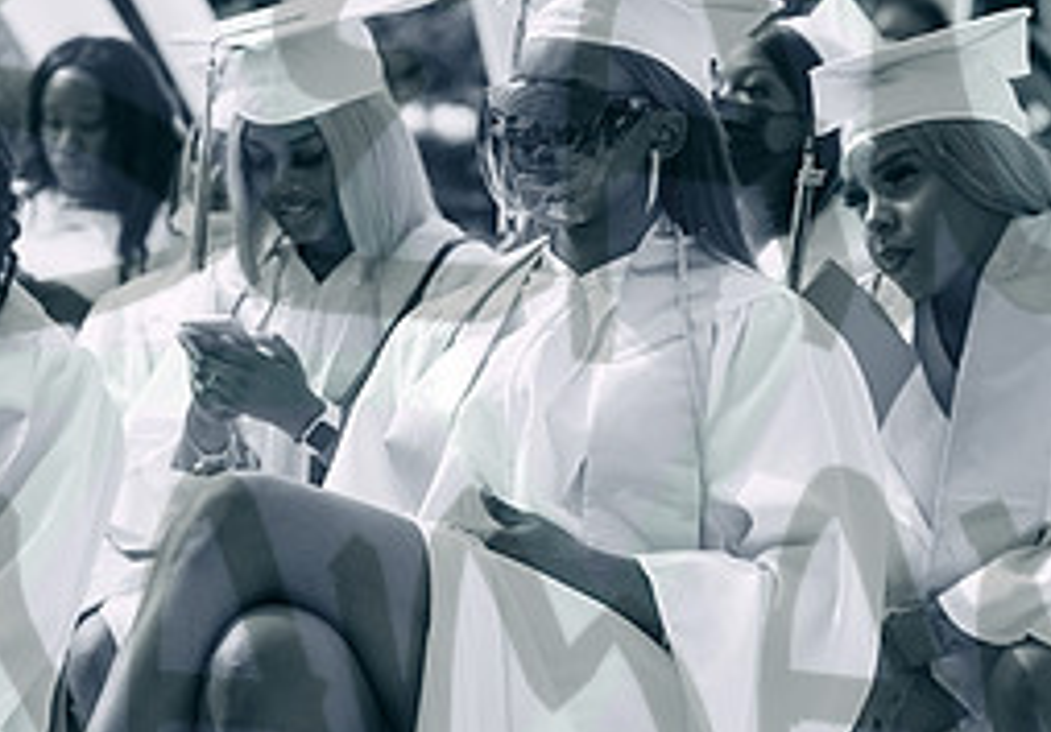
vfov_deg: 5.4
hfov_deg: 7.8
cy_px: 622
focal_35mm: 261
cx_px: 489
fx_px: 7727
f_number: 4.5
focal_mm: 100
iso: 125
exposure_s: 1/1000
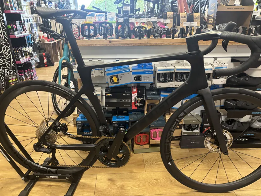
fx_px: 196
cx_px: 130
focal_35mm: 26
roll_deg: +0.7
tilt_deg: -23.1
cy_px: 98
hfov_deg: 67.3
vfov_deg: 53.1
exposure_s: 1/50
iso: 250
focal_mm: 5.96
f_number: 1.6
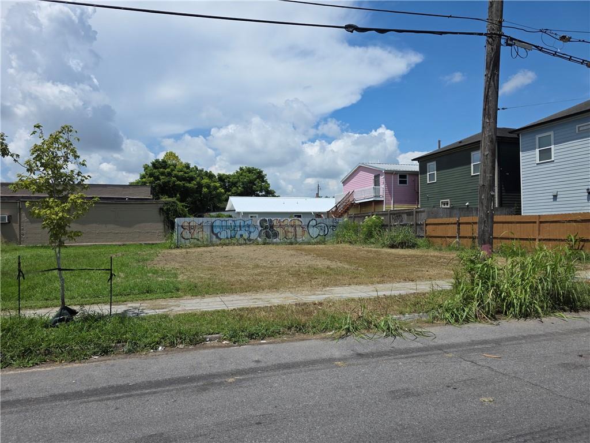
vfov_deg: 58.9
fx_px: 392
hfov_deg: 73.9
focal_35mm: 23
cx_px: 295
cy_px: 222
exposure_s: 1/7944
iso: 64
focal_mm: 6.3
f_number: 1.7
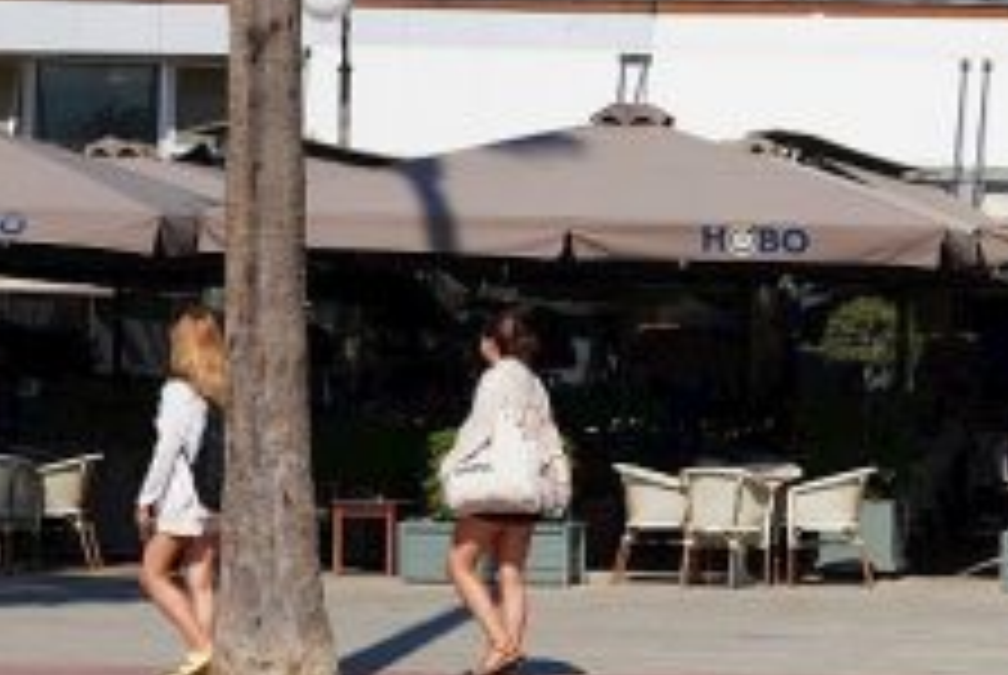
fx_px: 4514
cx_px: 1220
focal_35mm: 161
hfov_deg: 12.4
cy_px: 124
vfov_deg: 8.5
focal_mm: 45
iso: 100
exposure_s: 1/320
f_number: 8
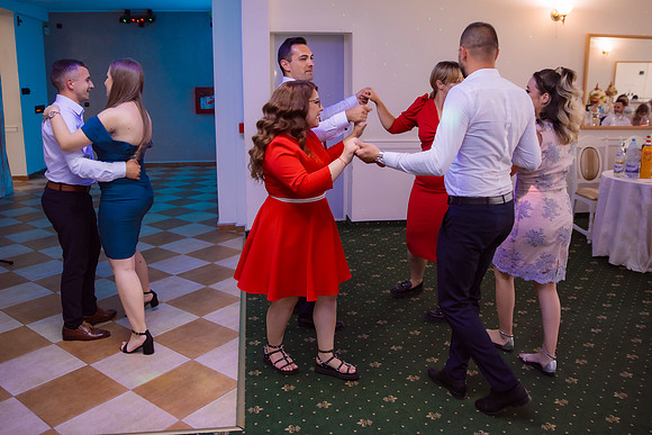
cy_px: 186
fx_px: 531
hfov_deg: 63.1
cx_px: 326
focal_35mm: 29
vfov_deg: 44.4
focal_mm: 24
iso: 1250
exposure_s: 1/160
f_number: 2.8
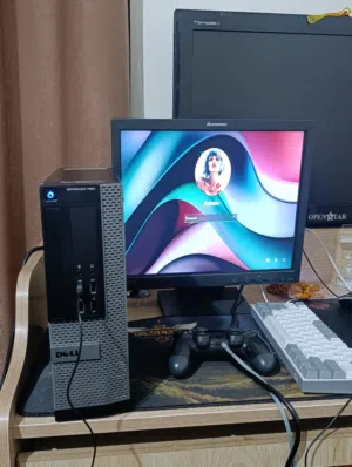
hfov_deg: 40.8
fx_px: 473
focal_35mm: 35
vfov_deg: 52.5
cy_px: 234
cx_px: 176
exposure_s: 1/24
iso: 1208
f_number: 1.65
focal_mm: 6.11
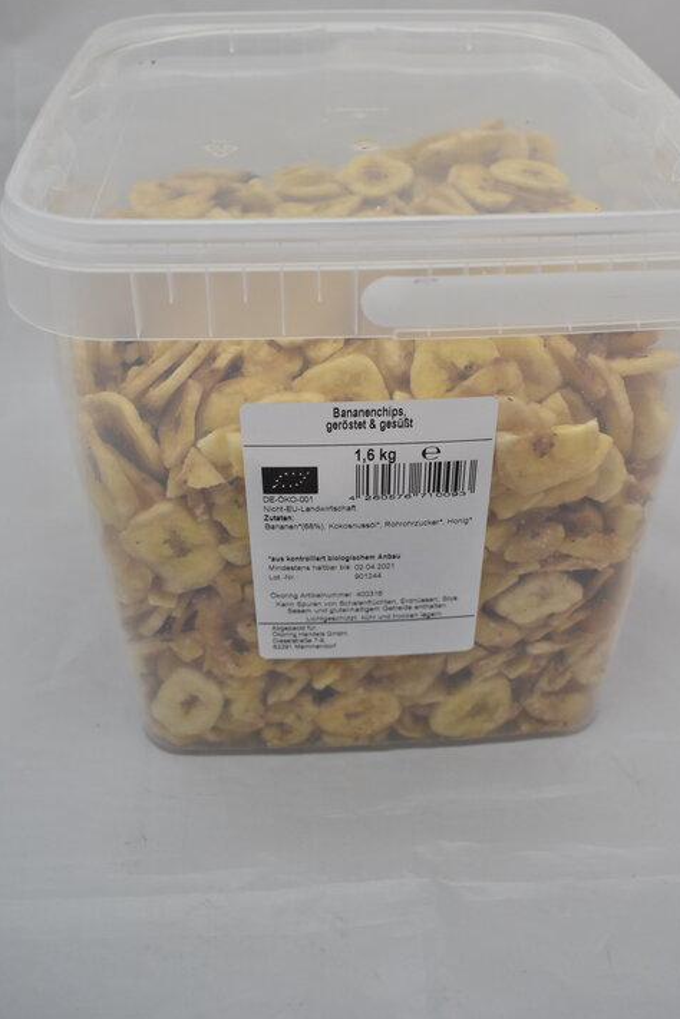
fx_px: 1077
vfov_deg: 50.2
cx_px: 383
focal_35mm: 38
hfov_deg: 35.0
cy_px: 383
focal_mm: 20
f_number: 4.5
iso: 800
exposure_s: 1/320
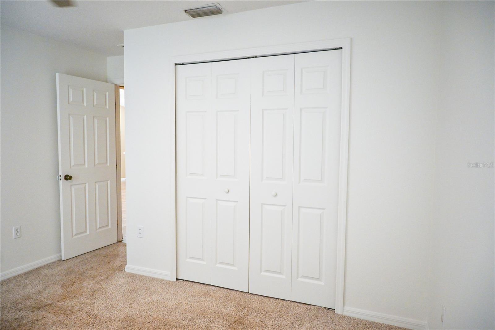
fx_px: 330
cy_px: 165
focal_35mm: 24
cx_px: 248
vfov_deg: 53.1
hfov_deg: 73.8
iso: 900
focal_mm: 16
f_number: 3.5
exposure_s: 1/125
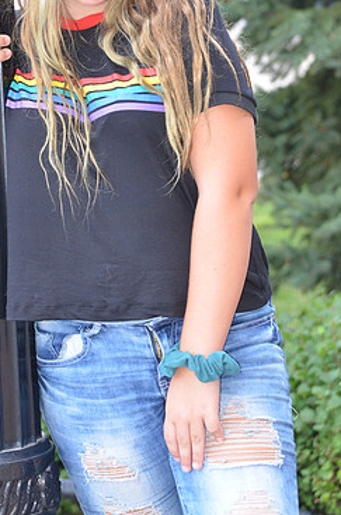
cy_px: 132
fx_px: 2370
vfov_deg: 12.4
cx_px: 109
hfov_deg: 8.2
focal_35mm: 166
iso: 800
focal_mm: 70
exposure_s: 1/160
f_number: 5
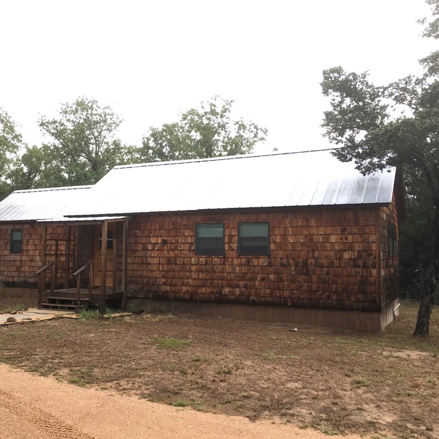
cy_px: 224
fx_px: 502
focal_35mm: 35
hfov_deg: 46.8
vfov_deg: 47.2
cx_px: 166
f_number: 2.2
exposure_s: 1/120
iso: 32
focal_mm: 4.15
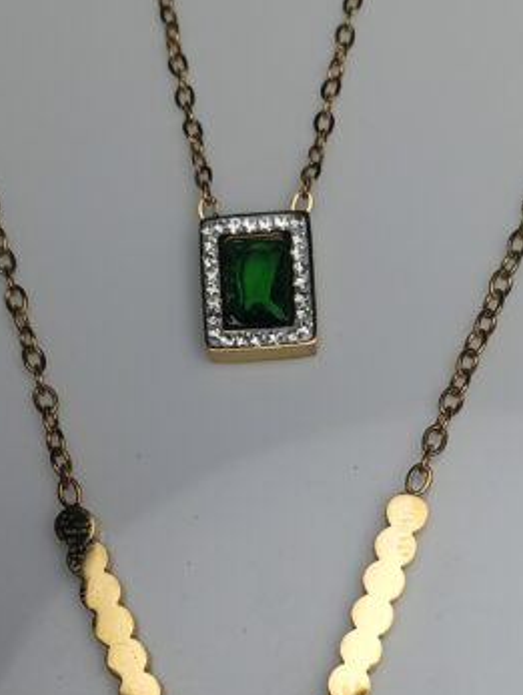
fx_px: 1327
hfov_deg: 22.3
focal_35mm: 66
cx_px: 260
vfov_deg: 29.0
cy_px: 494
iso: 50
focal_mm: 3.98
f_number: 1.8
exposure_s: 1/421
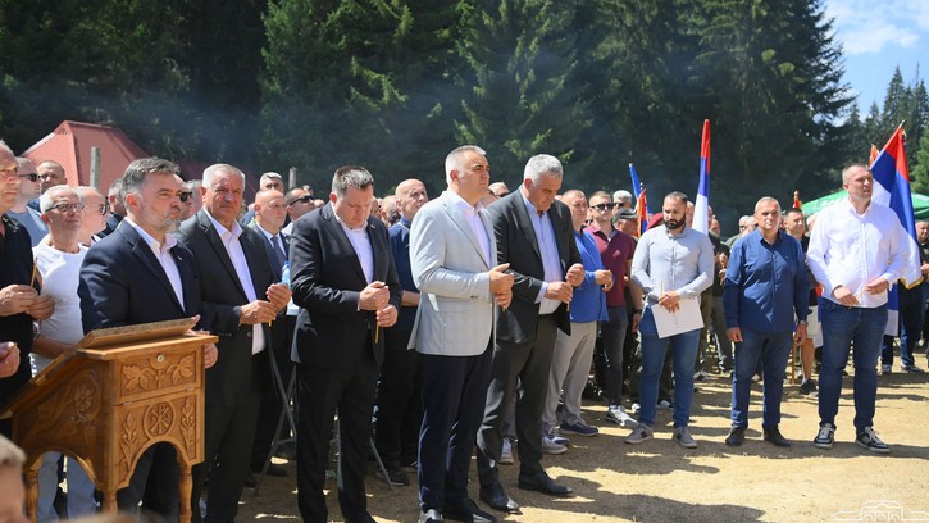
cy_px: 234
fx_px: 912
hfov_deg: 54.0
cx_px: 448
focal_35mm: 37
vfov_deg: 32.0
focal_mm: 32
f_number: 2.8
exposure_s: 1/2500
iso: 250
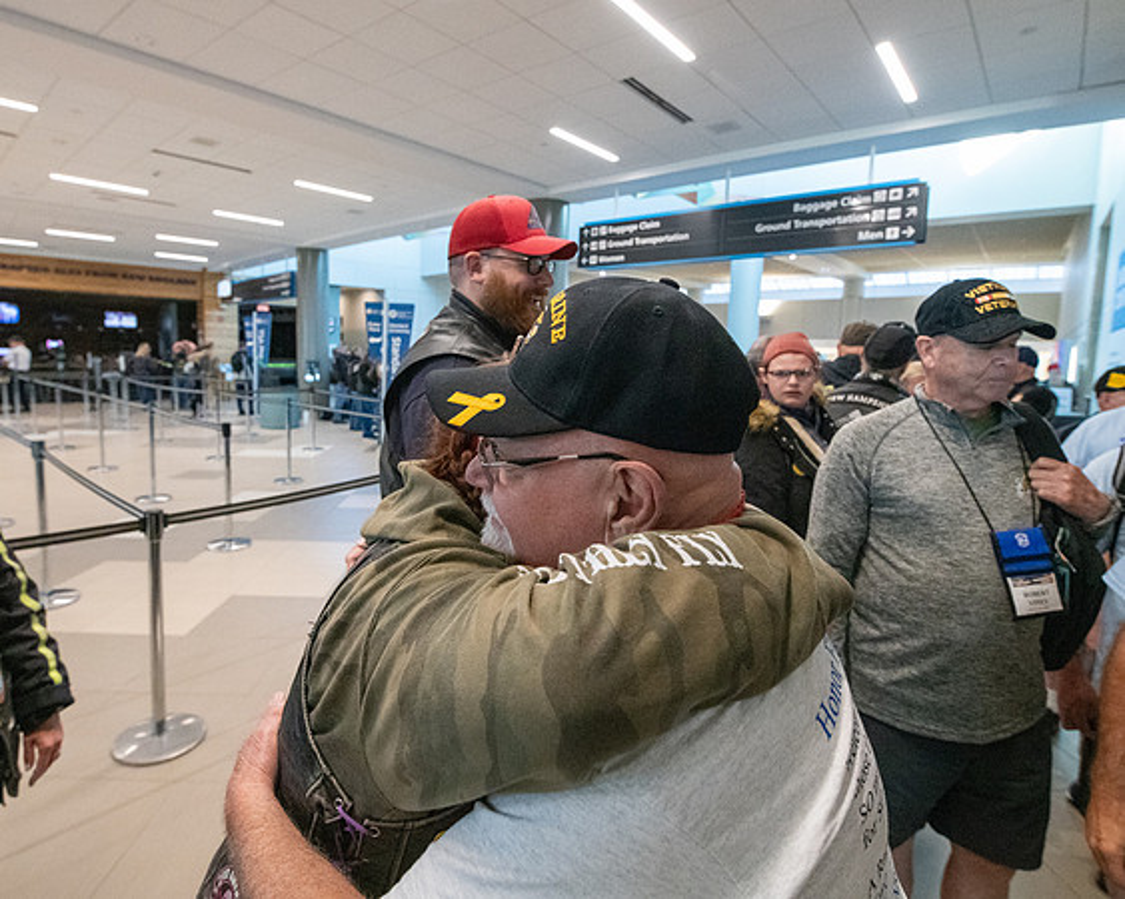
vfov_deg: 48.8
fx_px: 991
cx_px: 523
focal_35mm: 30
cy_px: 420
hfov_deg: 59.1
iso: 10000
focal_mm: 24
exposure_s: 1/320
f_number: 4.5
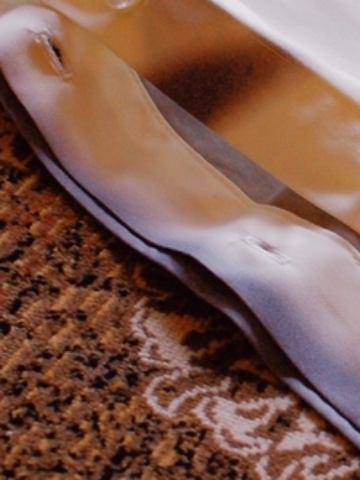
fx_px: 2562
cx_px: 388
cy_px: 196
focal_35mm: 185
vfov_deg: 10.7
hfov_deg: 8.0
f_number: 5.6
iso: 800
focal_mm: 35
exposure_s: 1/125
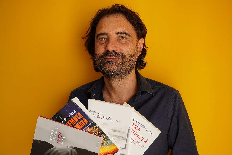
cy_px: 78
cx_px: 116
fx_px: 348
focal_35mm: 54
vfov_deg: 25.1
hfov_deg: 36.9
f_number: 5.6
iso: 160
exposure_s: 1/60
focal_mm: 36
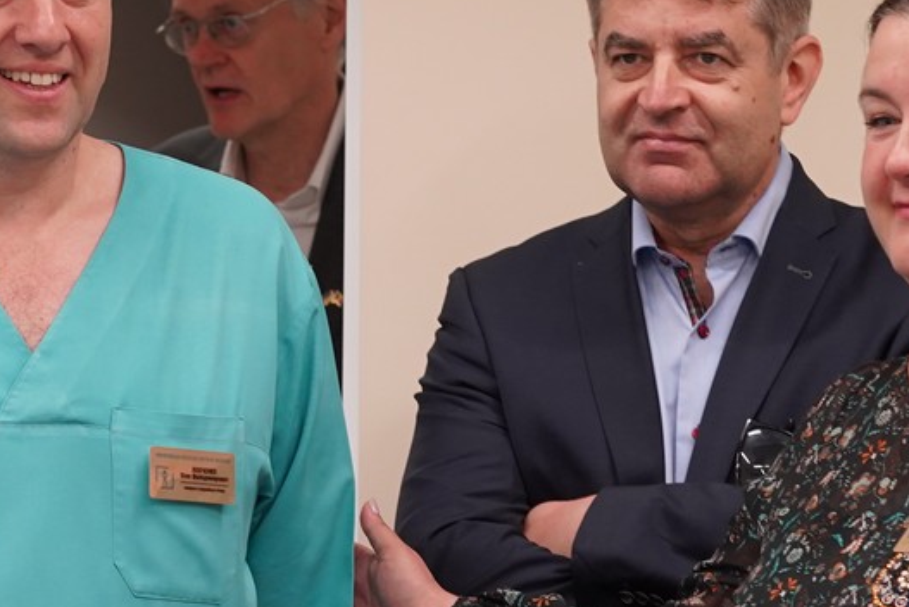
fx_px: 4598
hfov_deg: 11.2
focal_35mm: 182
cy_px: 426
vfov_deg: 7.5
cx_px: 12
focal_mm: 50
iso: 1000
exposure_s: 1/160
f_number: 4
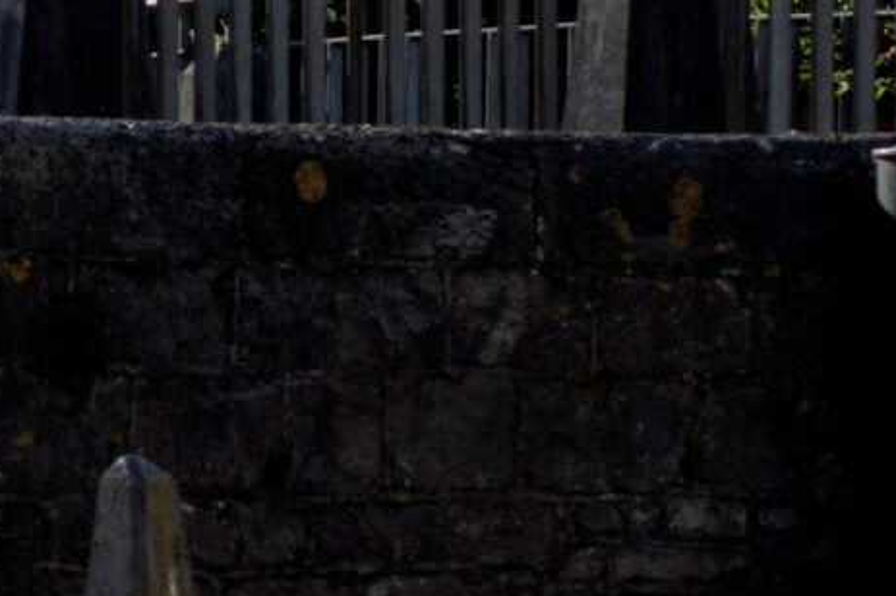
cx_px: -261
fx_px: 14450
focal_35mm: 581
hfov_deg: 3.5
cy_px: -363
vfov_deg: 2.4
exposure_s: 1/1000
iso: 400
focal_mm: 70
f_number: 8
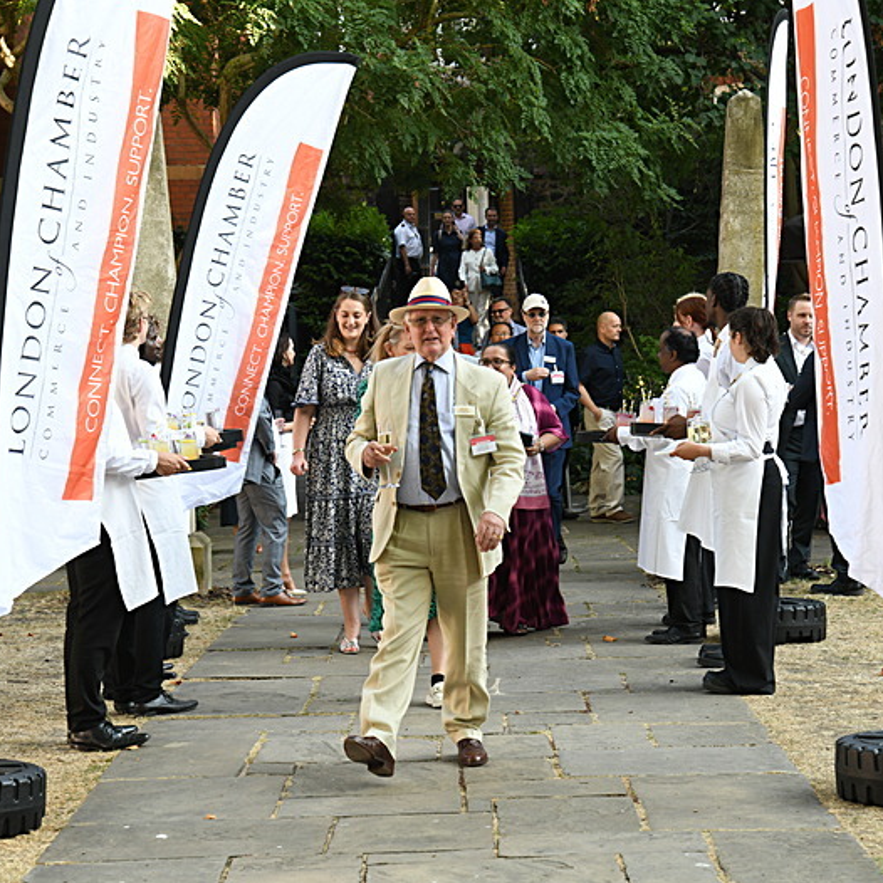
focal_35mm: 97
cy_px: 446
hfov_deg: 17.9
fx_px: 2799
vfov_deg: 17.9
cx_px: 438
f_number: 8
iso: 400
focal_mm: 75
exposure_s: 1/80
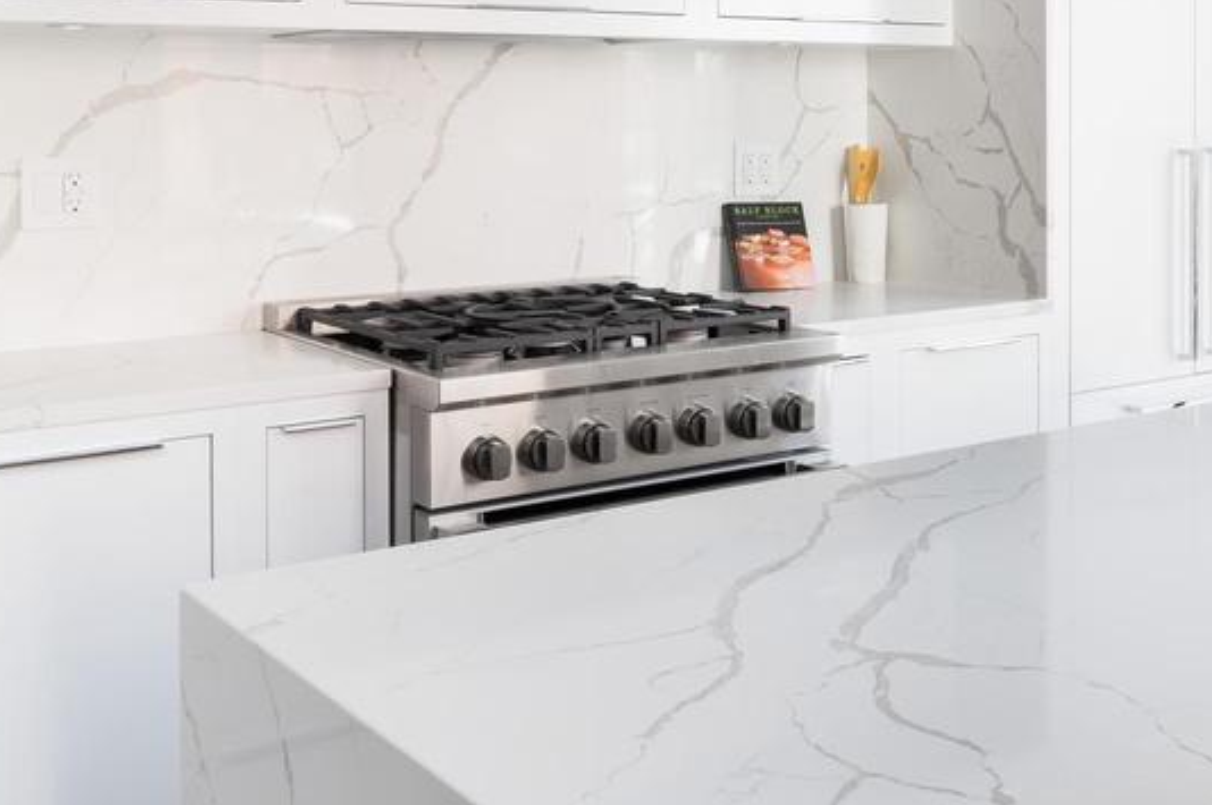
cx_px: 803
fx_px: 1547
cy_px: 110
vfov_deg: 28.3
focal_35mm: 46
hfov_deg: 42.2
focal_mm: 24
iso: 400
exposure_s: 1/40
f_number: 14
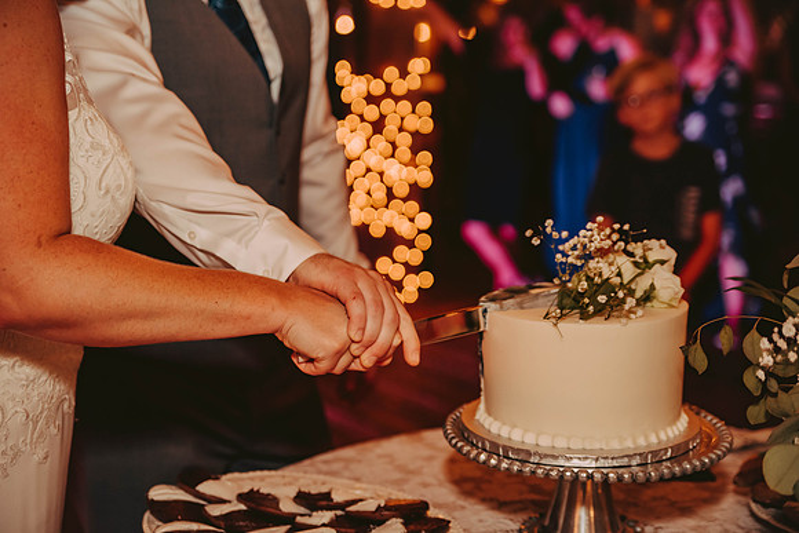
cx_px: 400
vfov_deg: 24.6
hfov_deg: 36.2
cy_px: 266
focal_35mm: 55
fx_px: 1221
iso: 1600
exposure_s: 1/125
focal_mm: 55
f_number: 2.8
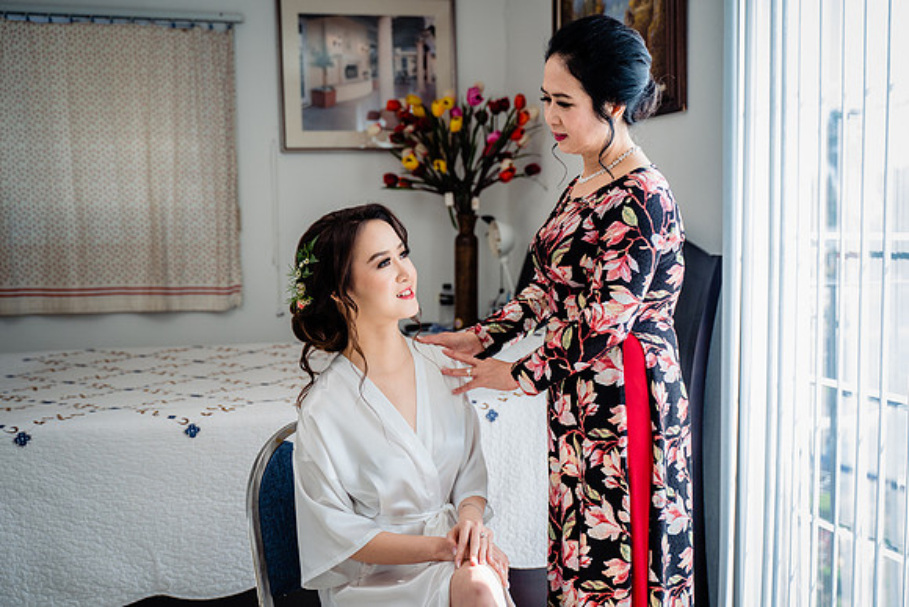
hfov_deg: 46.4
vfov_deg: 31.9
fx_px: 1061
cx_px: 454
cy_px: 304
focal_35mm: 42
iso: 250
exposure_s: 1/200
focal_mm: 42
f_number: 2.8
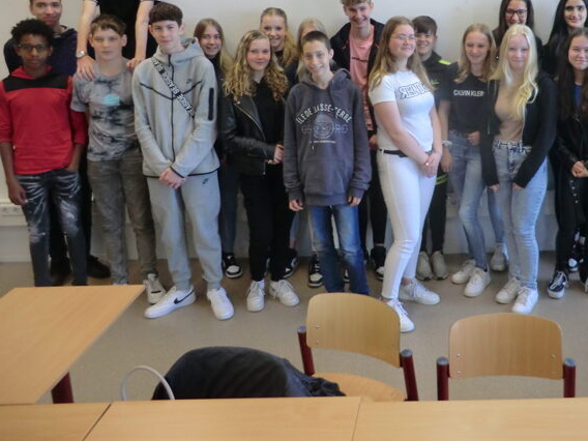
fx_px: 645
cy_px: 115
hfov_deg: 46.9
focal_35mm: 38
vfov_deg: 36.9
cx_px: 451
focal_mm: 4.3
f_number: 3.2
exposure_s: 1/60
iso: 160
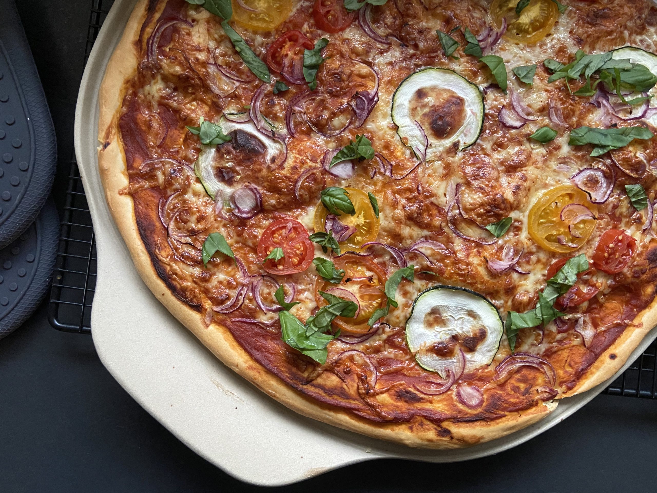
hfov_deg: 67.3
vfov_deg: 53.1
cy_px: 246
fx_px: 493
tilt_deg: -87.5
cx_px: 328
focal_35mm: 26
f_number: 1.8
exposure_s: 1/33
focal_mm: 4.25
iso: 500
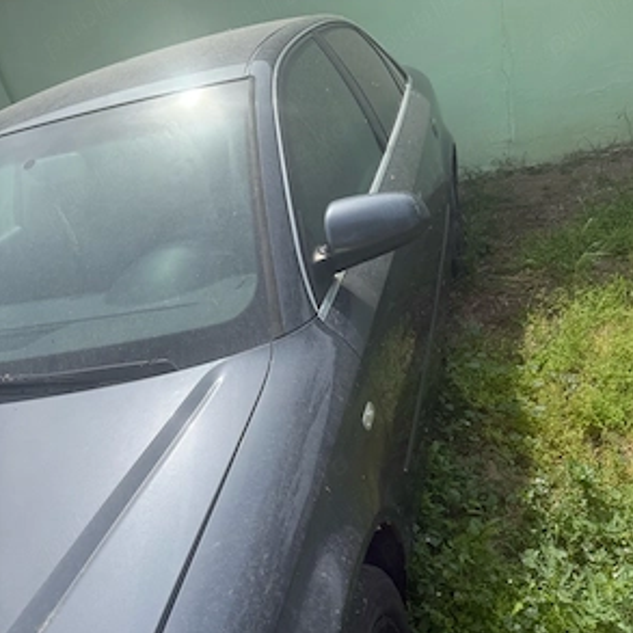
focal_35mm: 29
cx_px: 322
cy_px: 365
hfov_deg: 55.6
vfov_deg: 55.4
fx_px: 600
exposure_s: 1/3953
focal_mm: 6.76
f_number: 1.78
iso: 80
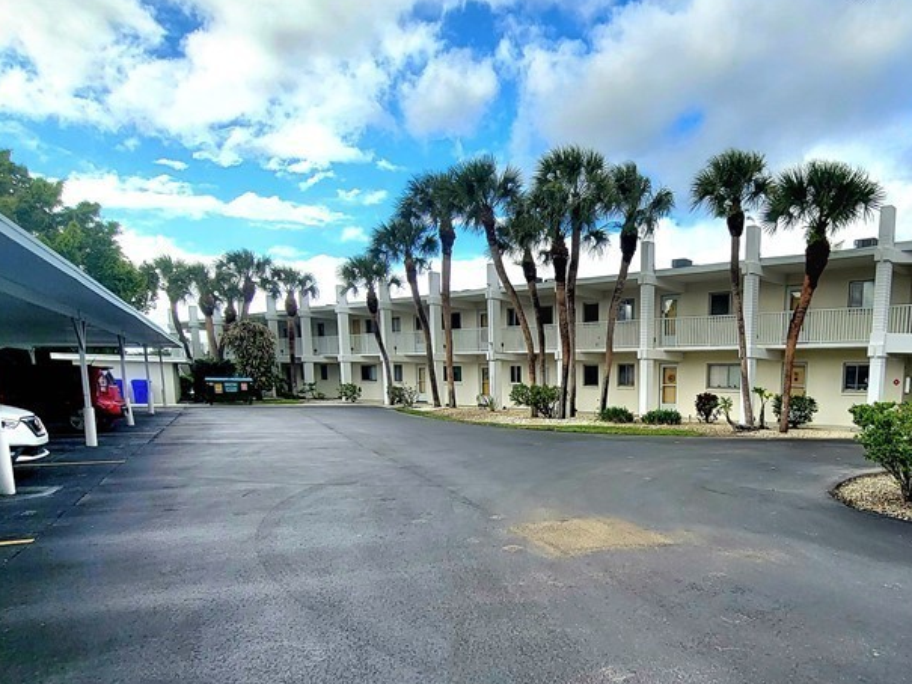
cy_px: 499
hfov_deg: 72.2
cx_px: 660
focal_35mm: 22
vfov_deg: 58.5
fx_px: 580
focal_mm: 2.2
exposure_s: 1/1429
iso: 50
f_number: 2.2
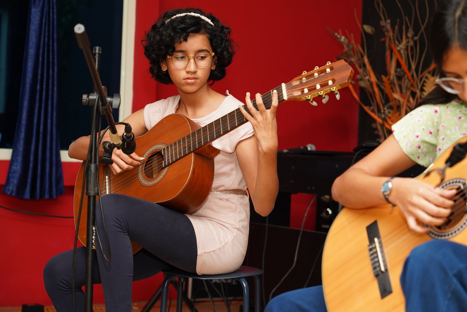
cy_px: 156
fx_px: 1038
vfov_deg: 17.1
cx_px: 234
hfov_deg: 25.4
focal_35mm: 80
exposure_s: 1/125
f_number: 5
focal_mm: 80
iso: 800
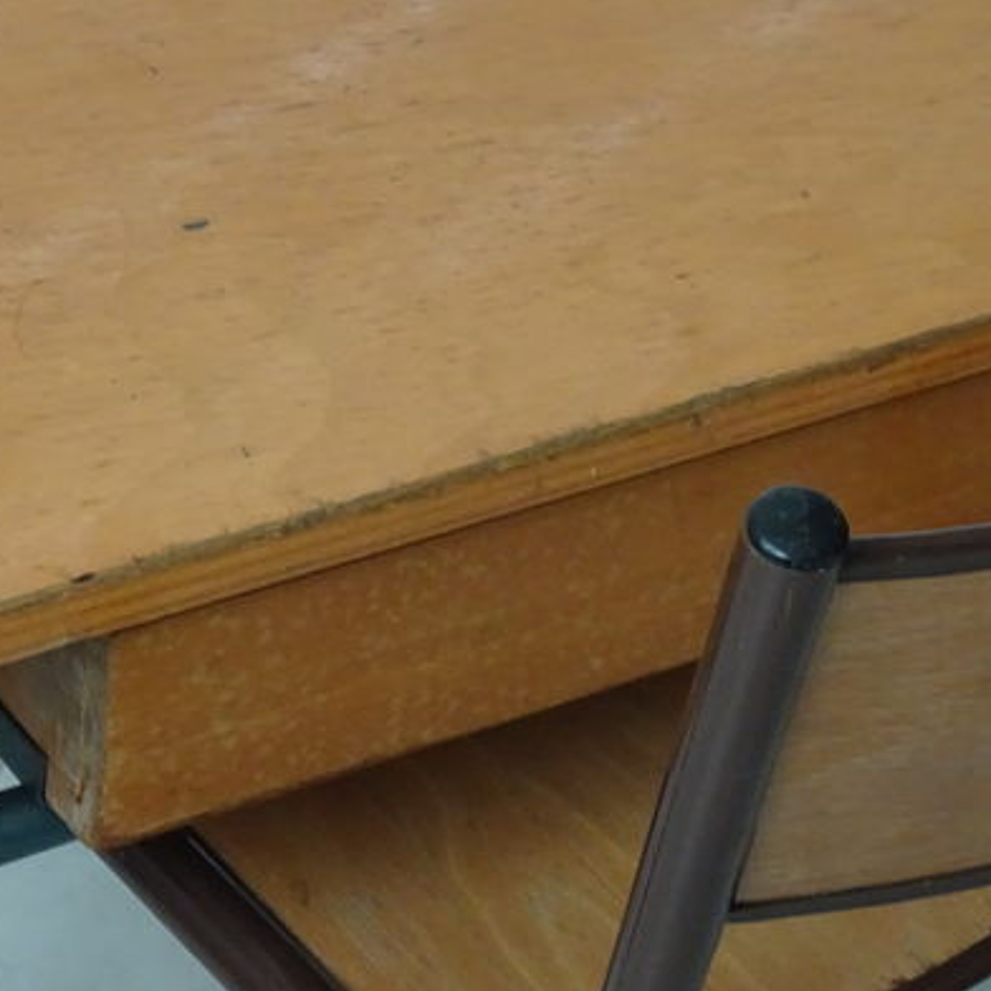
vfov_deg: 11.7
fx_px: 4826
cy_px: 526
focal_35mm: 149
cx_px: 377
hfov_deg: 11.7
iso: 320
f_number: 4.5
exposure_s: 1/80
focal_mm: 11.32
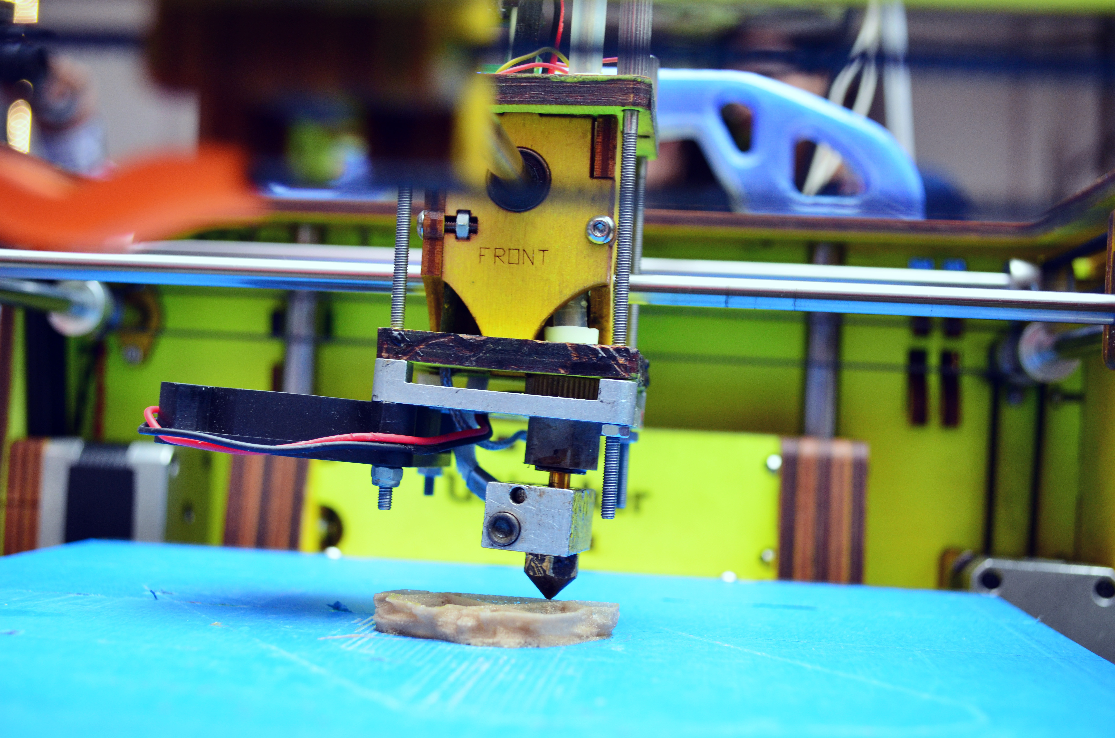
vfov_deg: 28.0
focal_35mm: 48
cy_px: 369
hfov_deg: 41.2
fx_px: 1484
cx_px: 558
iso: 640
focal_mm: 32
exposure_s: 1/125
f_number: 5
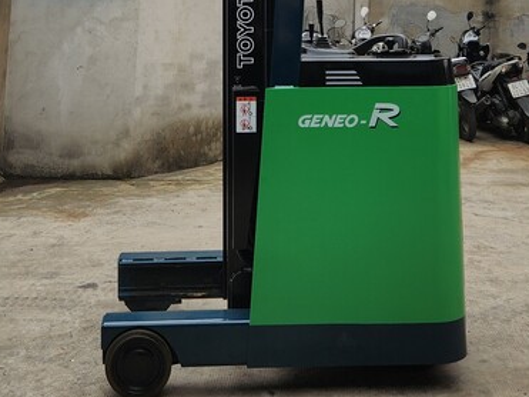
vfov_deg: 21.8
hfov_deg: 31.2
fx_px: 947
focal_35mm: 62
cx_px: 234
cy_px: -84
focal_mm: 5.4
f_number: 1.8
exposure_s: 1/732
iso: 20
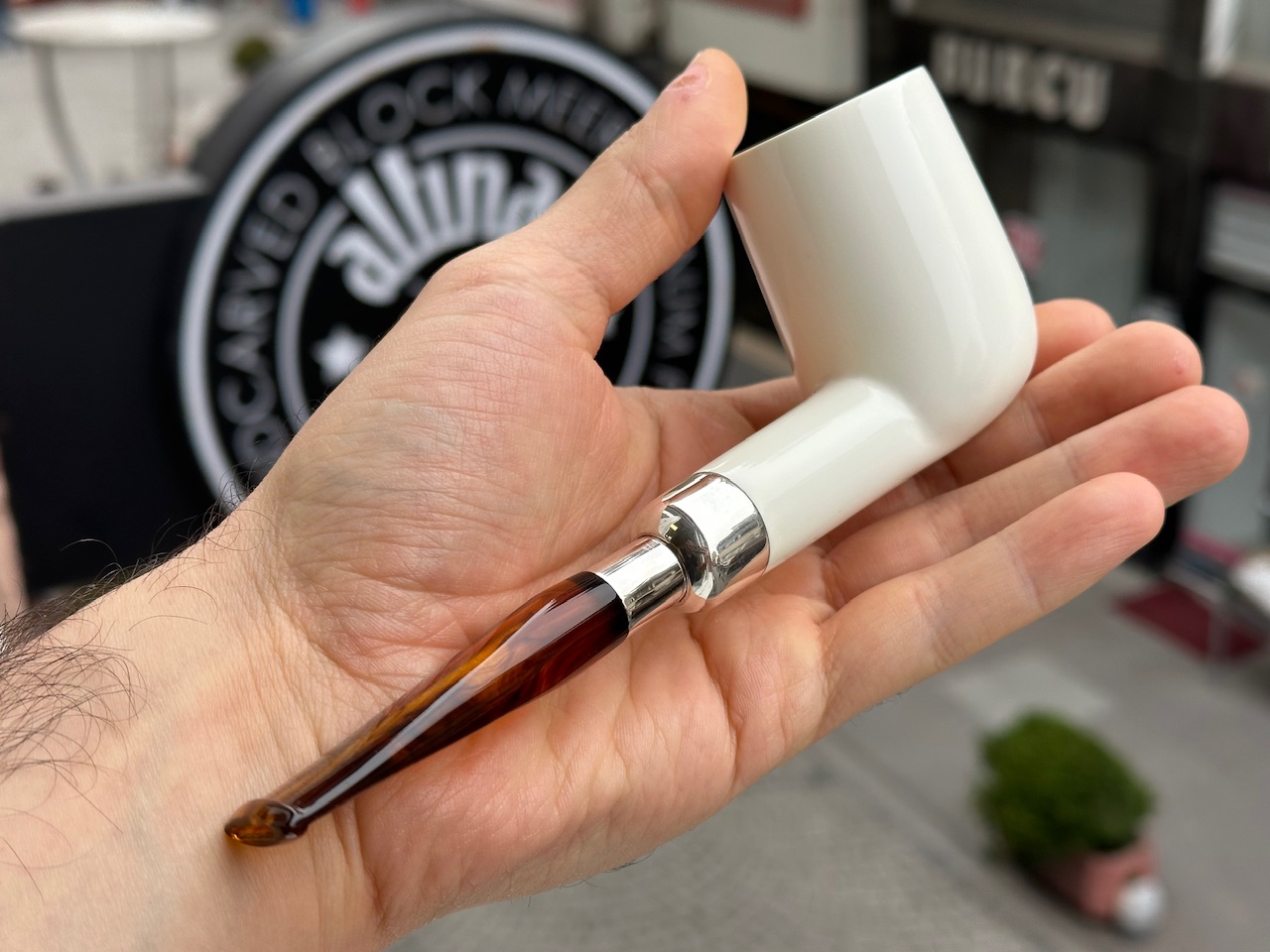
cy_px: 476
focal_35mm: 48
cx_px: 635
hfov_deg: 39.7
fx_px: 1761
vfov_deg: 30.3
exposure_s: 1/880
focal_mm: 6.86
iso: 64
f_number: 1.78
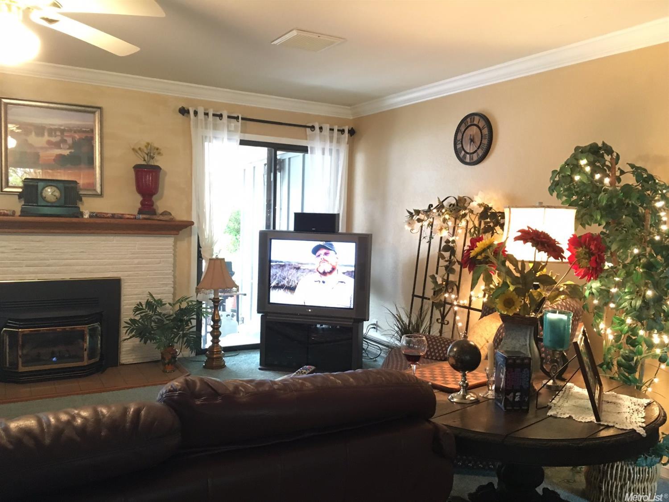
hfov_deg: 61.7
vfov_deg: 48.2
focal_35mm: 29
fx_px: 560
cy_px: 251
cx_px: 334
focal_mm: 4.15
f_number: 2.2
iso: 400
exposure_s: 1/15
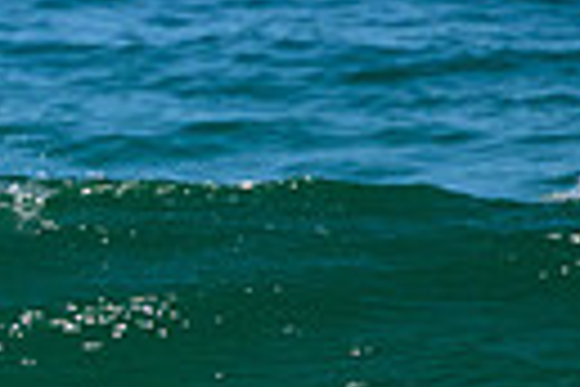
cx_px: -506
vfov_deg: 0.3
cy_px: 362
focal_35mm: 4152
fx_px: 66888
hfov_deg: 0.5
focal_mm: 800
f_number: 11
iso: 1100
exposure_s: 1/2000
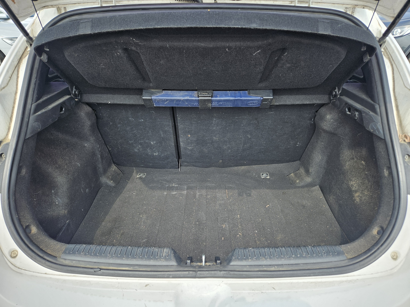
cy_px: 154
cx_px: 205
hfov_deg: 73.9
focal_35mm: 23
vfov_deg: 58.9
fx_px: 272
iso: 40
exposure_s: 1/499
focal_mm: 5.4
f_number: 1.8
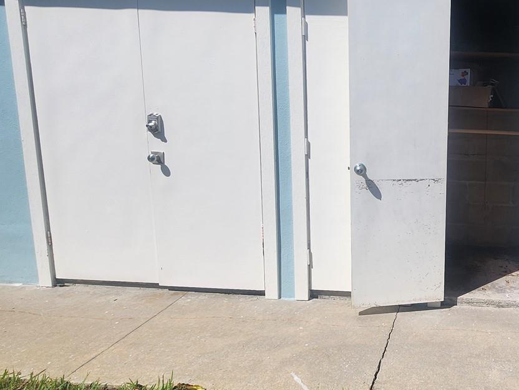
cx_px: 454
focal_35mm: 25
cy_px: 165
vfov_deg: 54.6
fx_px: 375
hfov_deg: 60.3
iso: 50
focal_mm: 2.2
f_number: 2.2
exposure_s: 1/3945
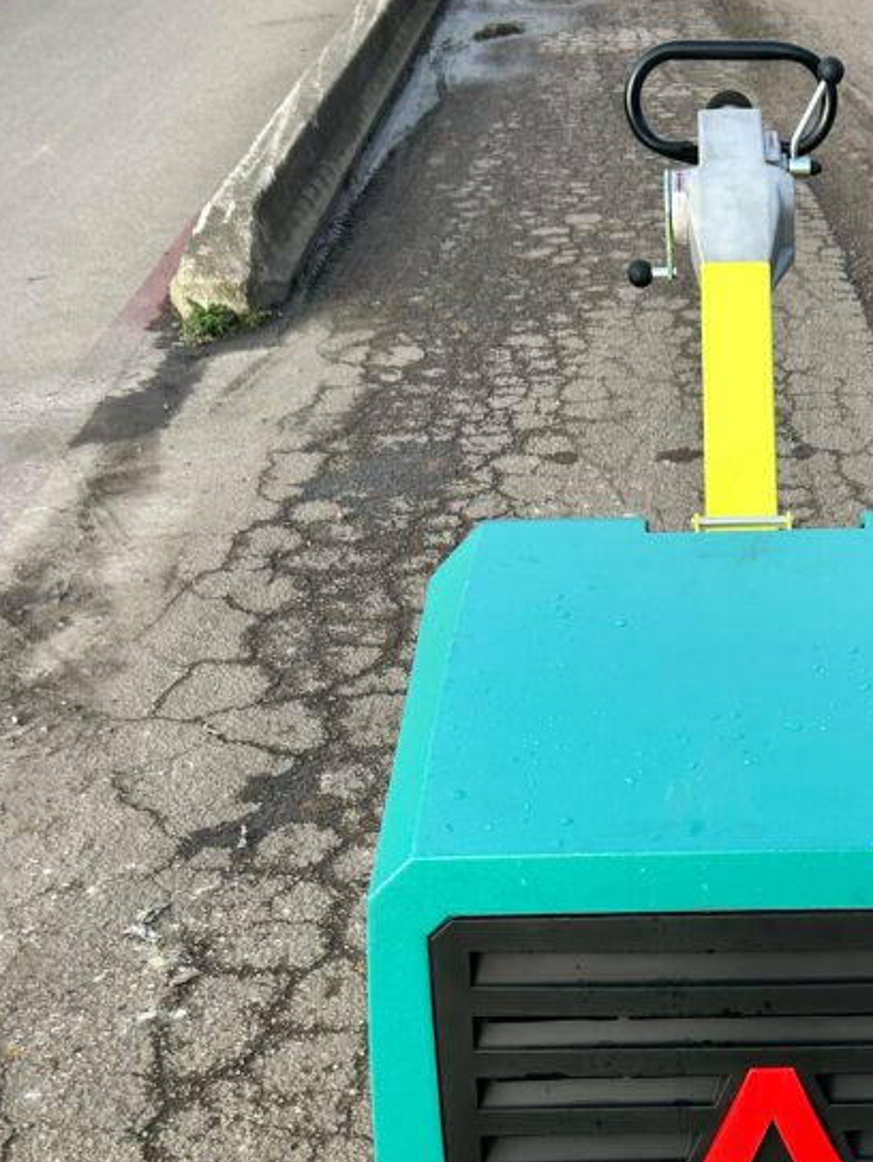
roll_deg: -0.9
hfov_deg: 28.9
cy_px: 937
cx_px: 728
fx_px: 1646
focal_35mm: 49
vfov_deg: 37.4
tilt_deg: -37.4
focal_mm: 5.7
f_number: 1.5
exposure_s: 1/1511
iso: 50
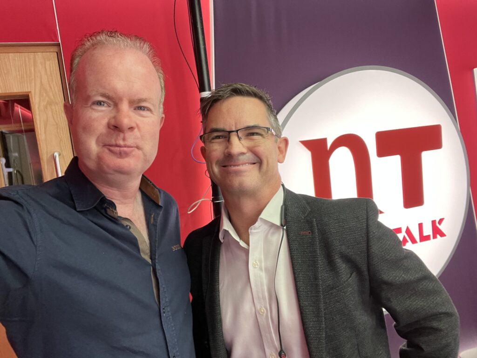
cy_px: 179
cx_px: 238
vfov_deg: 58.9
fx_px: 317
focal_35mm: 23
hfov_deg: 73.9
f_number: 2.2
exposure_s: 1/59
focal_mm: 2.71
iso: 200
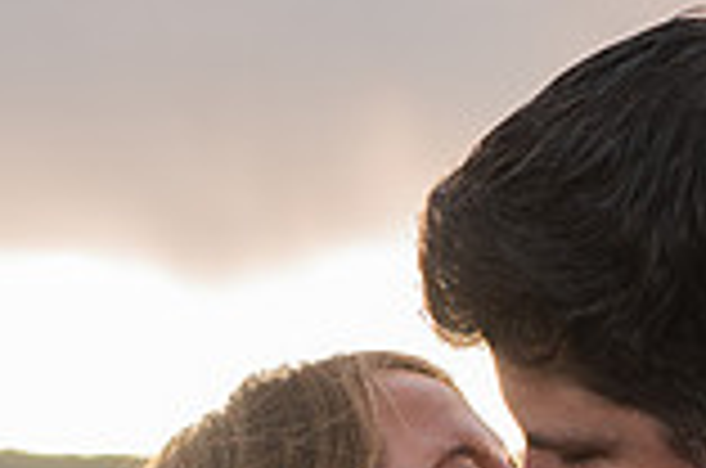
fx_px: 3621
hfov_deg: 11.1
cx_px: 288
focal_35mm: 185
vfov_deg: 7.3
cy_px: 684
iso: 800
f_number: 2.8
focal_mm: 50
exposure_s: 1/160
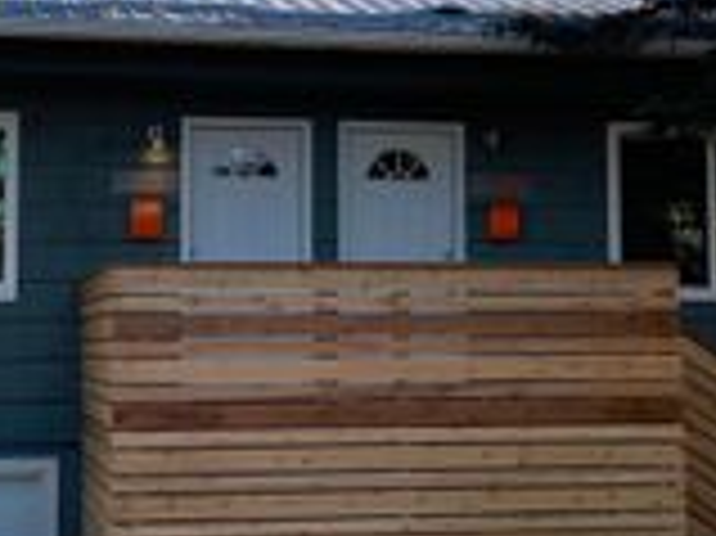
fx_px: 1695
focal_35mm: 82
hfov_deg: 23.8
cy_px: 214
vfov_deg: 17.9
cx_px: 311
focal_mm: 4.25
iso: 25
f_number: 1.8
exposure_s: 1/474
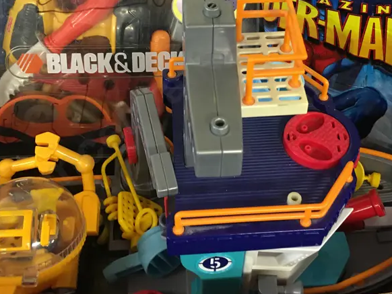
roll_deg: -1.1
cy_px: 54
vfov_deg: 27.9
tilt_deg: -43.6
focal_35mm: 51
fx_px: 578
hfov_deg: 37.4
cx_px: 220
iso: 80
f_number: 2.2
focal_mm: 4.15
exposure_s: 1/17
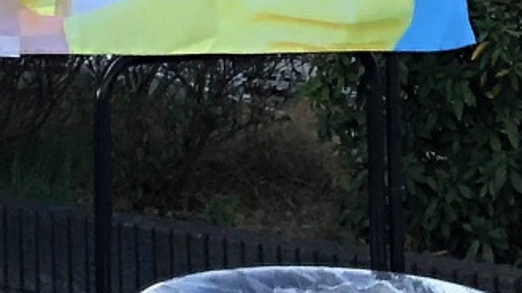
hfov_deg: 11.3
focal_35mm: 187
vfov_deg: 5.7
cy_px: -835
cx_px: -89
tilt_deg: +13.0
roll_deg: -0.8
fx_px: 2588
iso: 20
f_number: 1.8
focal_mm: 3.99
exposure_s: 1/1372
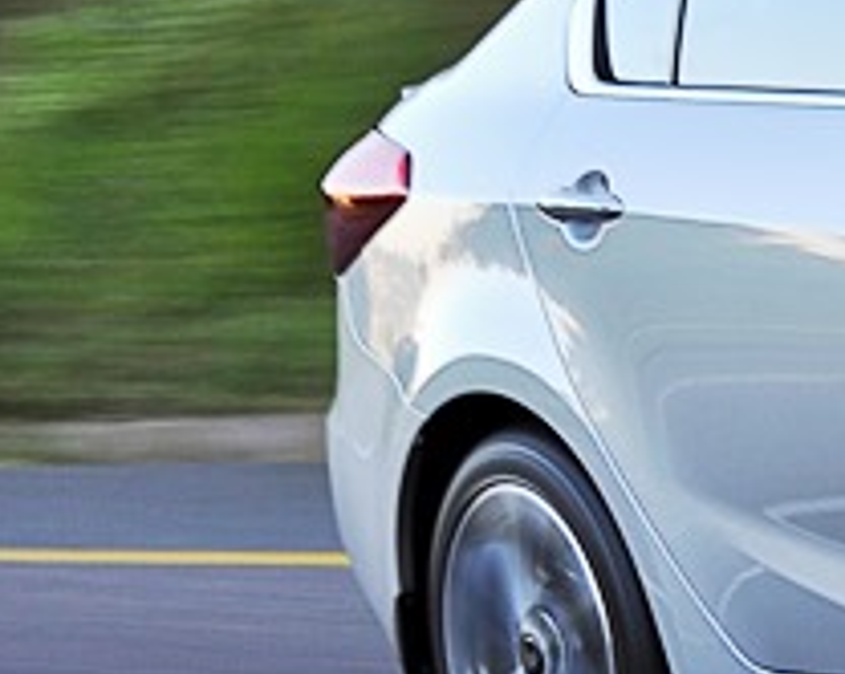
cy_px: -39
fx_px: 5547
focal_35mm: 222
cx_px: 1706
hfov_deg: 8.3
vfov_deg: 6.9
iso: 200
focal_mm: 48
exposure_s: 1/30
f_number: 8
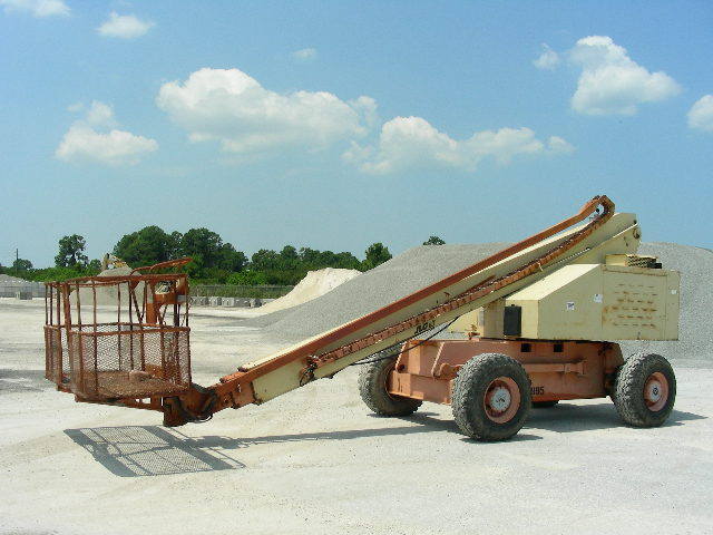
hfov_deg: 49.0
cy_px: 268
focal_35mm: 38
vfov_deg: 37.7
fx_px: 783
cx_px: 356
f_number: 5.6
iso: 50
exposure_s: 1/552
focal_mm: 6.3
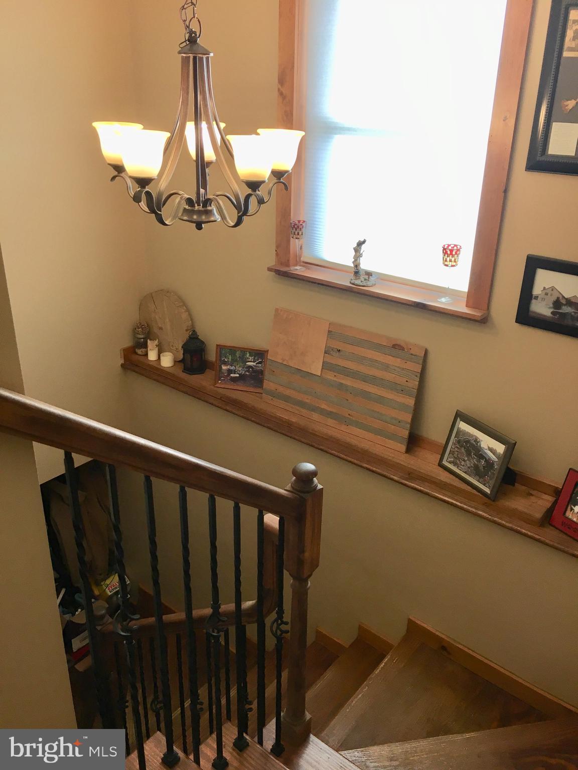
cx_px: 289
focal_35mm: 29
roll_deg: -2.1
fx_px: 646
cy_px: 385
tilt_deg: -24.5
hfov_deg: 48.2
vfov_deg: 61.7
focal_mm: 4.15
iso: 25
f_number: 2.2
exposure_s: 1/40
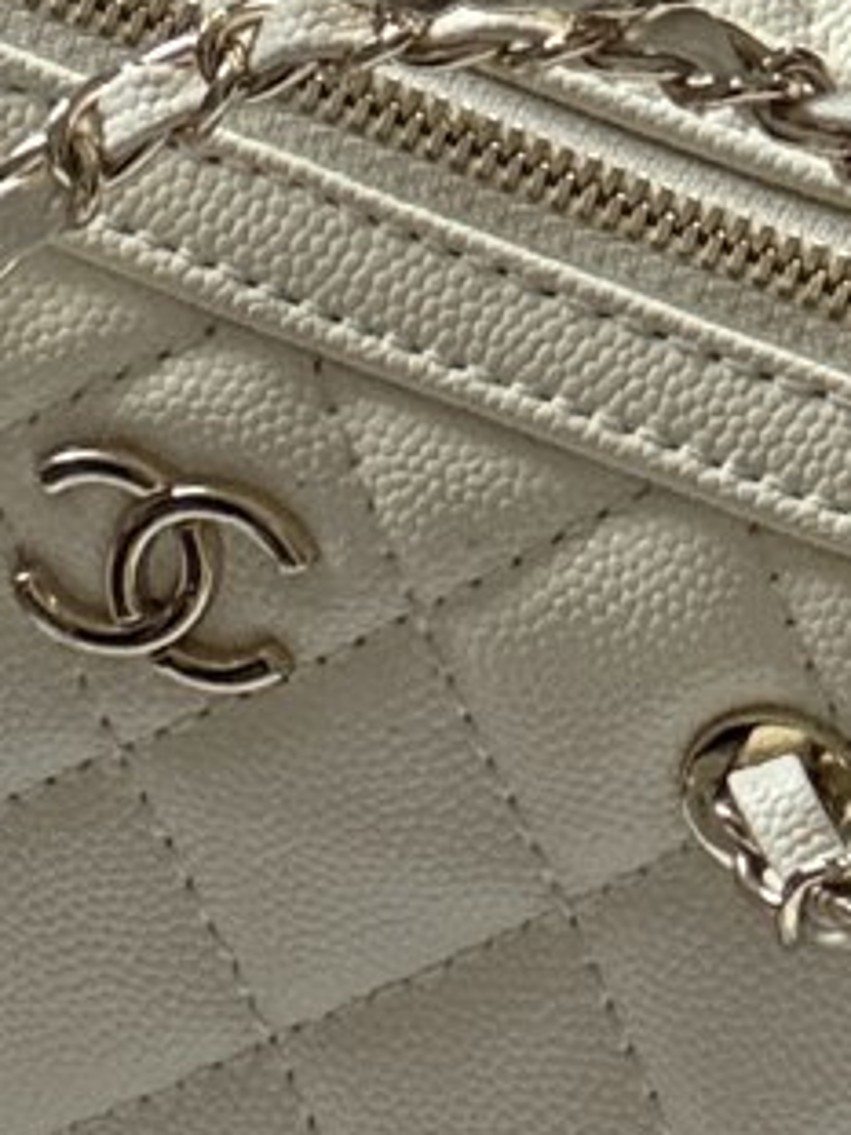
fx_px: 16237
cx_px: 343
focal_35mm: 495
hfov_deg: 3.0
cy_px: 332
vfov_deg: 4.0
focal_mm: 9
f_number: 2.8
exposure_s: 1/99
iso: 125
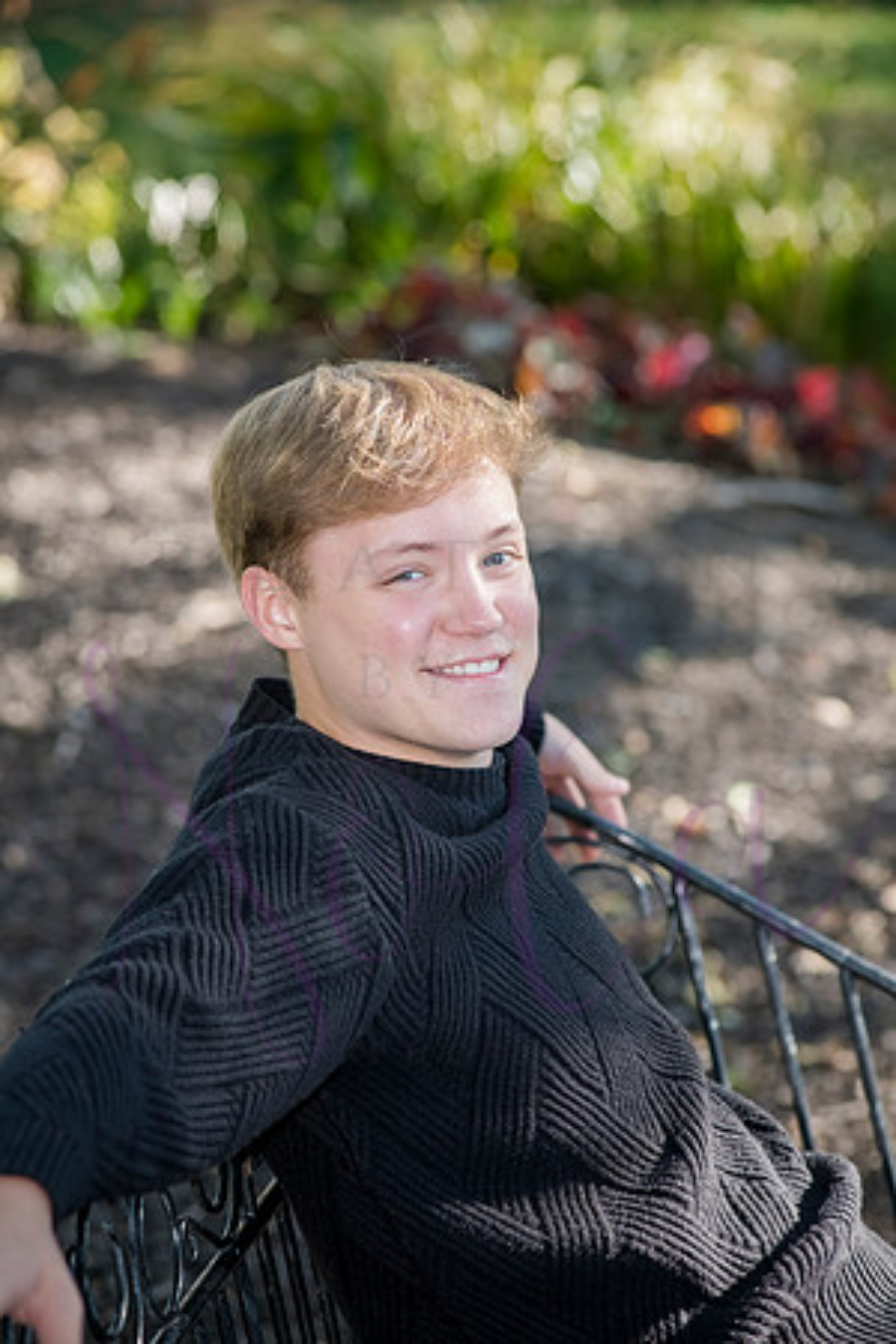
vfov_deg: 14.2
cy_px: 672
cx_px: 448
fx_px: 5413
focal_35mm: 145
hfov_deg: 9.5
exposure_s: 1/320
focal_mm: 145
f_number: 5.6
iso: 800
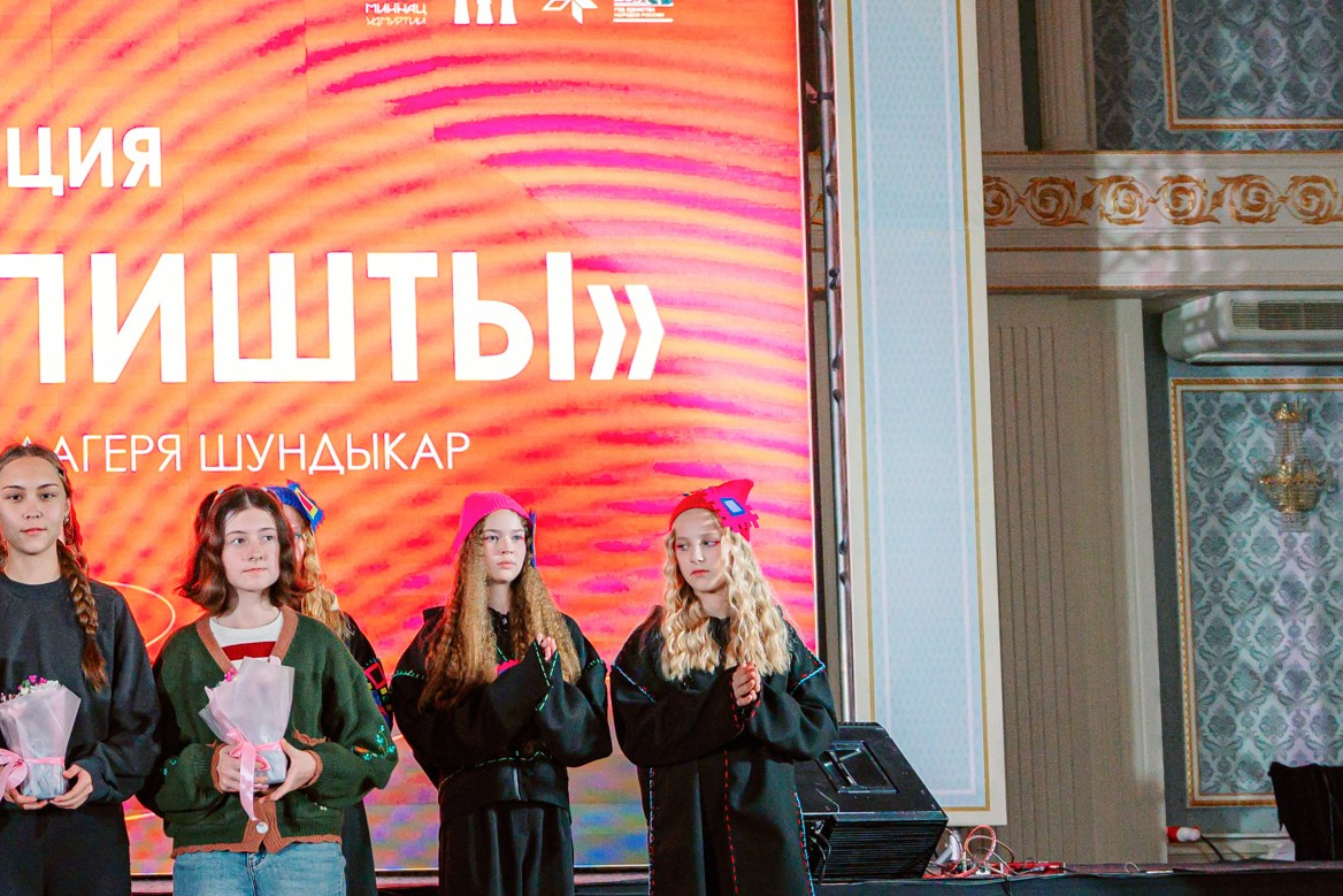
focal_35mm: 77
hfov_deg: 24.9
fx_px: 2873
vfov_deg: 17.6
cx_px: -51
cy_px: 663
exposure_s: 1/200
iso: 2500
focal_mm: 36
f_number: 4
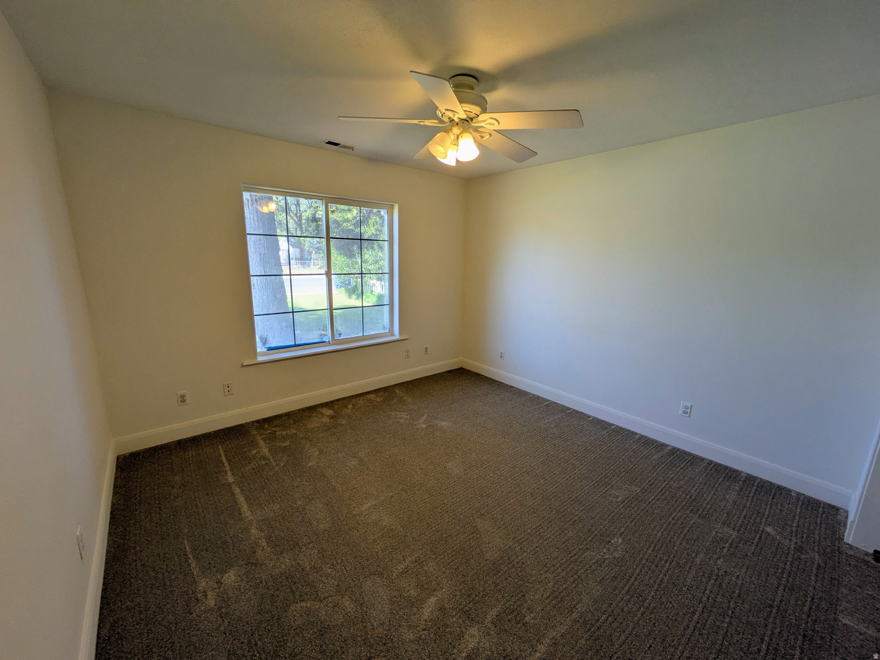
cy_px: 330
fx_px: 356
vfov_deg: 85.7
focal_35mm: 14
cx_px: 440
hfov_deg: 102.0
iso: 65
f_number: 2.2
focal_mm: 1.83
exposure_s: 1/120
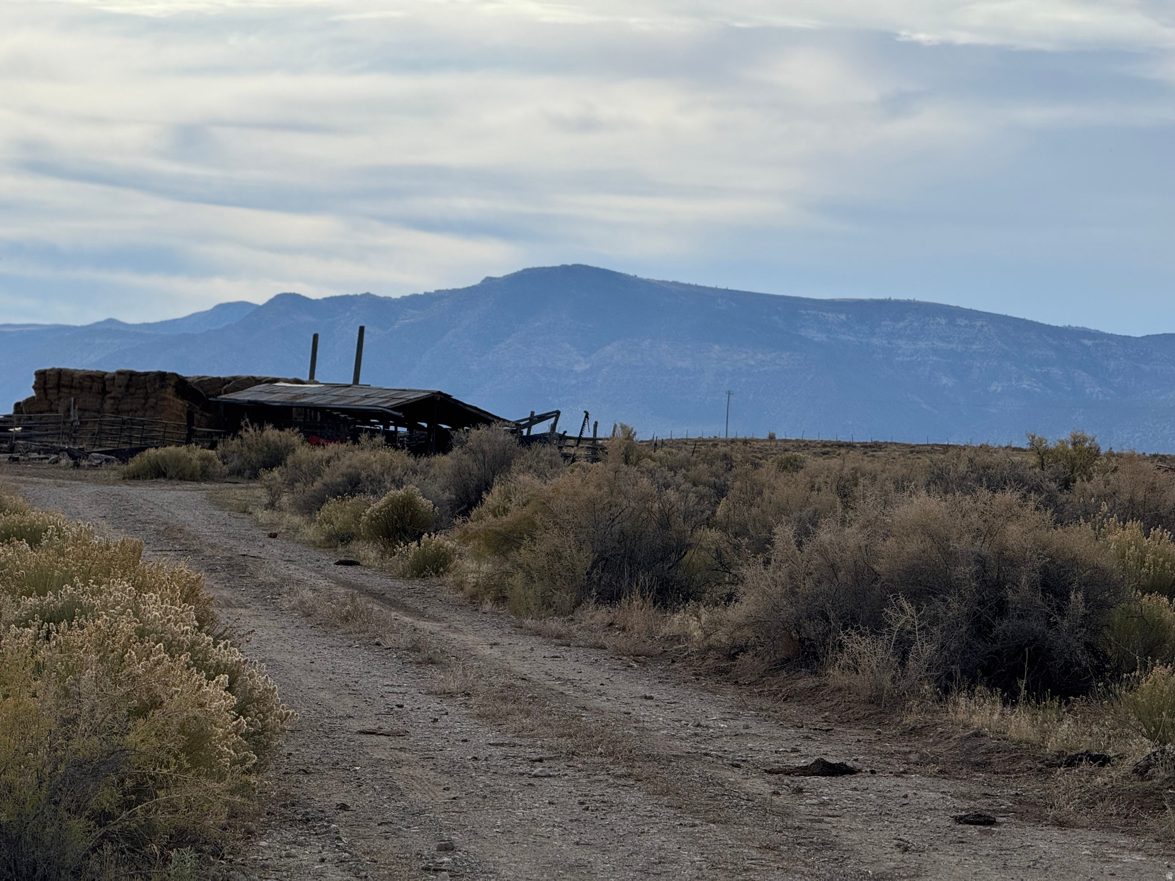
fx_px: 4073
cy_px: 440
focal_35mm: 120
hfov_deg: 16.4
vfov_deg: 12.3
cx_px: 588
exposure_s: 1/4651
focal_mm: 15.66
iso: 50
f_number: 2.8
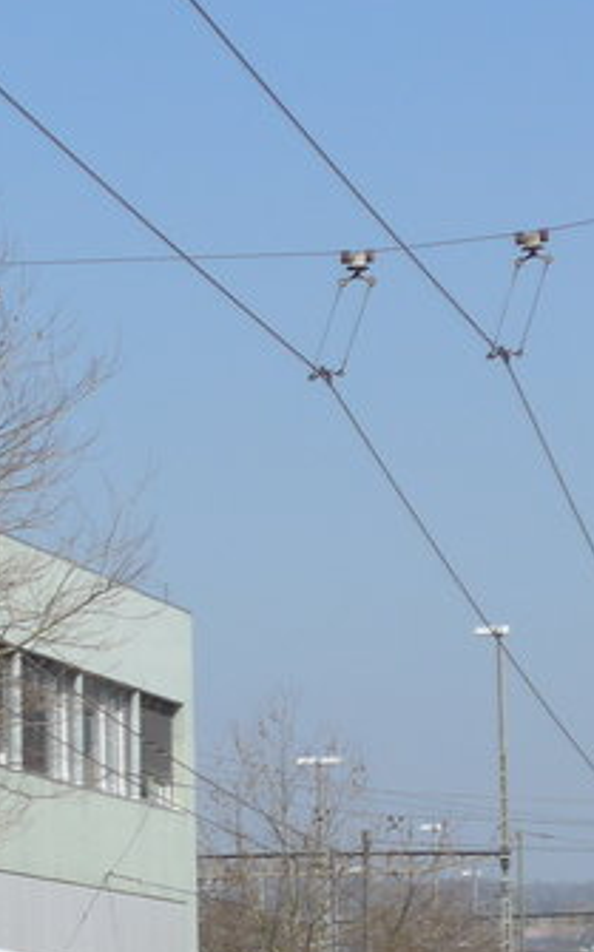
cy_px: 952
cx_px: -537
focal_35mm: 224
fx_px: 5809
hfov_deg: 5.7
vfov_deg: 9.3
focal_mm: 12
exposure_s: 1/1300
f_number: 3.5
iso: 80
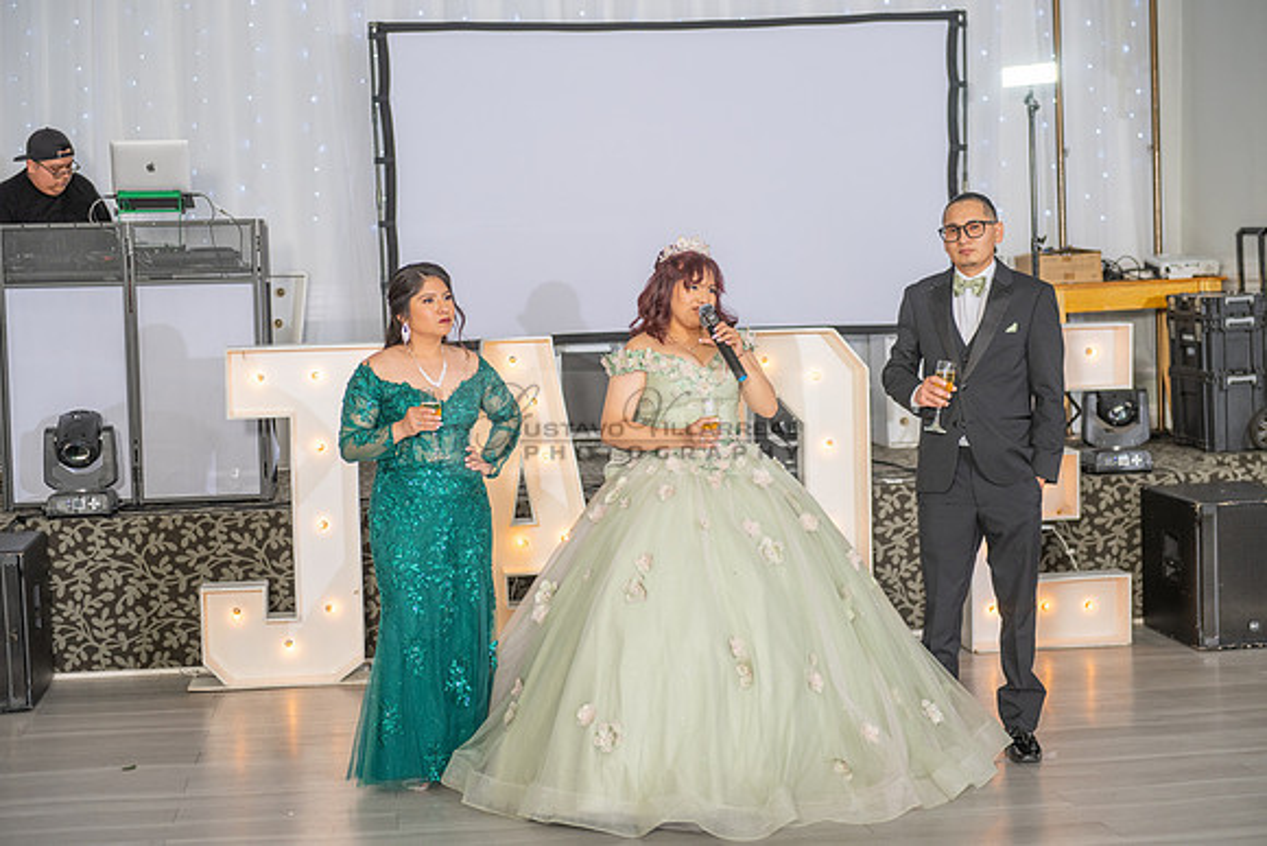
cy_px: 423
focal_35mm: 58
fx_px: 2042
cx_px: 634
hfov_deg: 34.5
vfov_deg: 23.4
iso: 500
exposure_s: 1/160
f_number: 3.5
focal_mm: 58
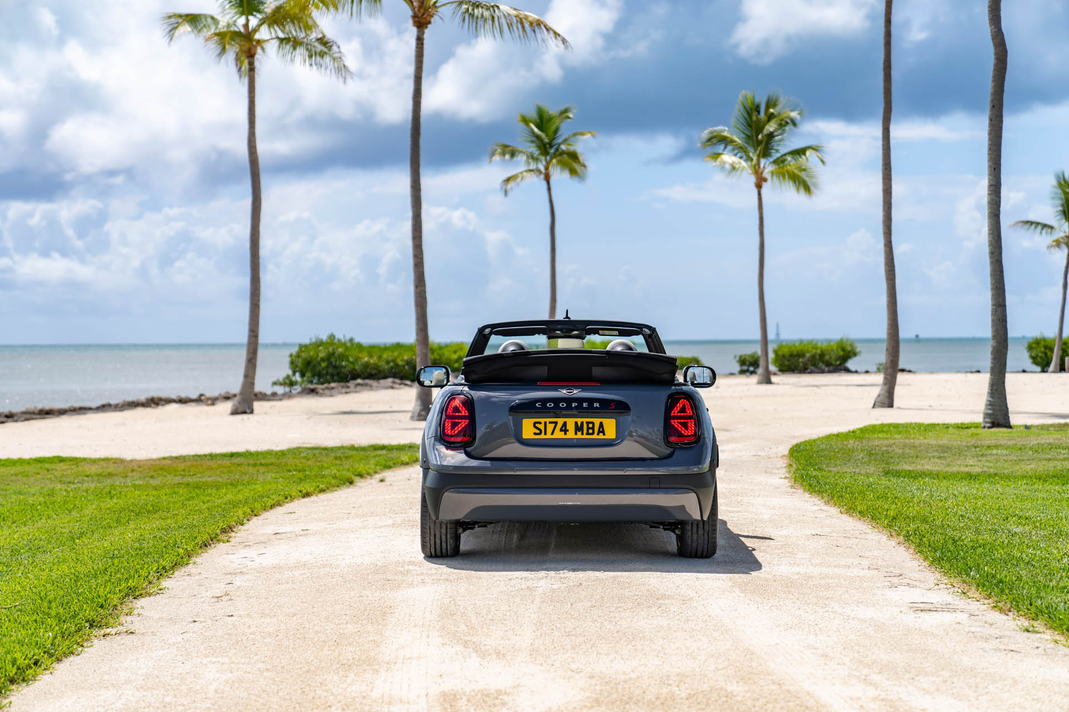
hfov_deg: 28.8
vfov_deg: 19.5
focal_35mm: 70
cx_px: 534
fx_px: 2078
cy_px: 356
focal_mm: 70
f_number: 2.8
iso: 100
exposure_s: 1/640
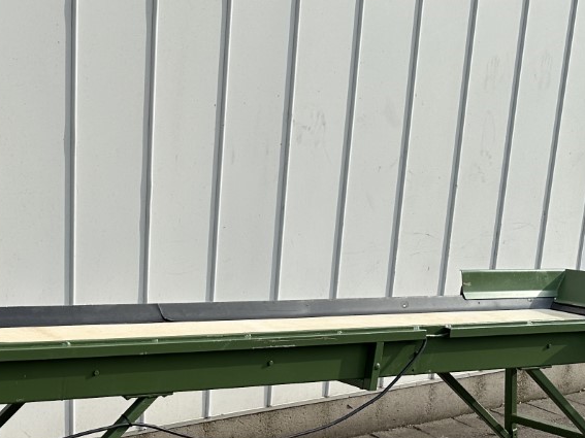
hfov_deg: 30.4
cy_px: 408
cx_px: 67
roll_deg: -2.4
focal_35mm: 61
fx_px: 1031
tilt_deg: -14.1
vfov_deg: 23.3
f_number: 1.78
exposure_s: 1/3356
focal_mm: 6.86
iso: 80
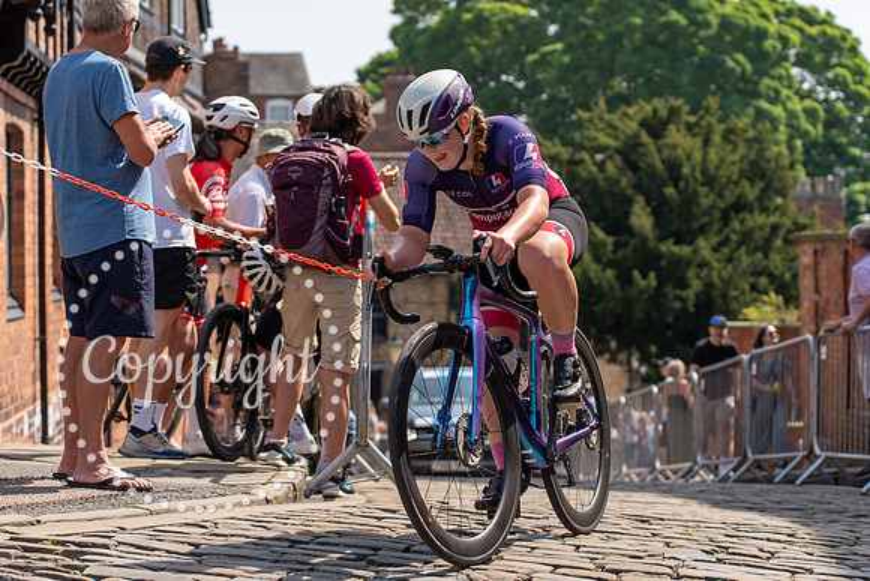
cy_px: 228
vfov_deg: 15.6
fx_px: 2116
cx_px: 449
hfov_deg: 23.2
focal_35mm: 88
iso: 160
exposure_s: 1/2500
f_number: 3.5
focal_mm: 72
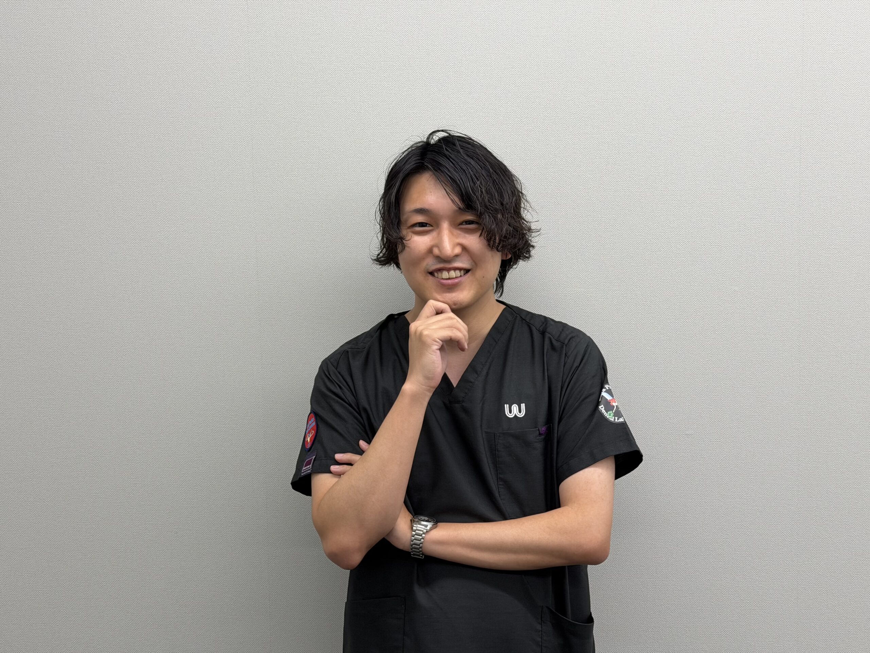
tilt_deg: -4.8
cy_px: 326
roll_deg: +1.2
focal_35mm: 48
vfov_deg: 30.3
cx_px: 435
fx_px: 1206
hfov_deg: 39.7
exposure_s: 1/120
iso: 80
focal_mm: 6.76
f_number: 1.78
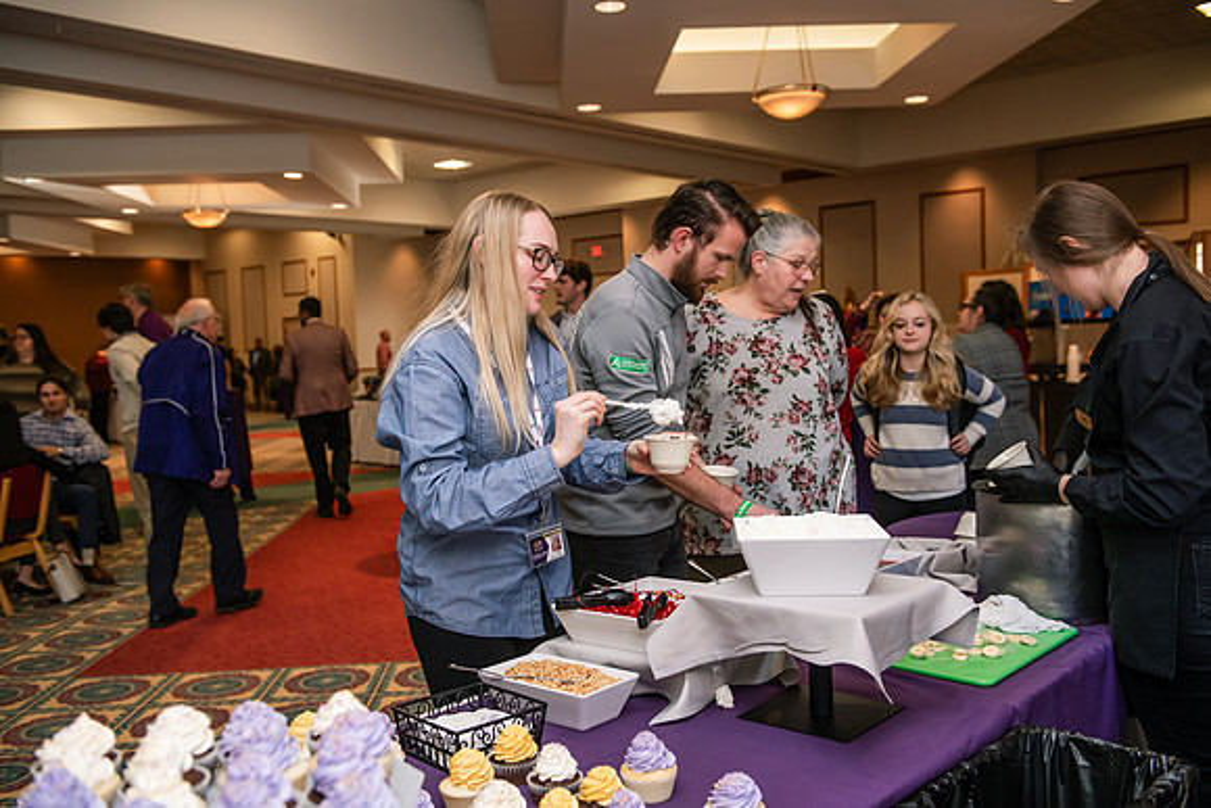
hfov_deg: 55.8
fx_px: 1144
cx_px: 606
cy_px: 404
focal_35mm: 34
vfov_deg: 38.9
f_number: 3.5
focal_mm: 34
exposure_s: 1/125
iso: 1000
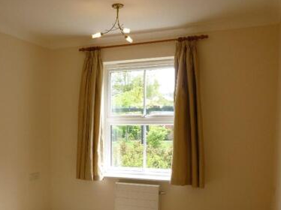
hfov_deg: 47.4
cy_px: 162
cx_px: 104
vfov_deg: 35.8
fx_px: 316
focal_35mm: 39
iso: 100
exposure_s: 1/100
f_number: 3.1
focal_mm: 4.5
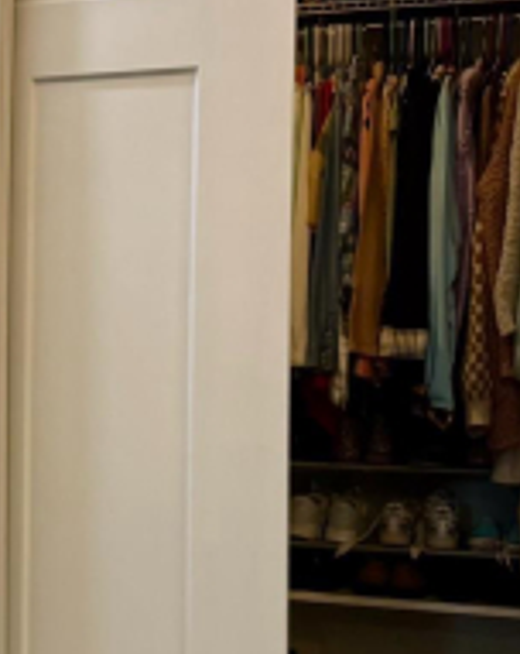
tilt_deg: -0.5
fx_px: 1583
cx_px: -258
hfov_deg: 16.9
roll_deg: -1.3
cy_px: 346
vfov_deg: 23.3
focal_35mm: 82
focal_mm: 6.76
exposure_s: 1/120
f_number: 1.78
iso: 200
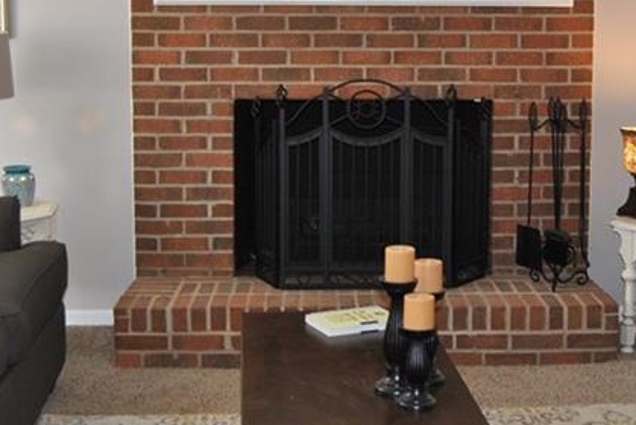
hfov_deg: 30.5
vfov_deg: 20.6
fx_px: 1167
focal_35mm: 66
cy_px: 153
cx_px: 361
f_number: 3.5
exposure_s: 1/60
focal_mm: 18
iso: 200
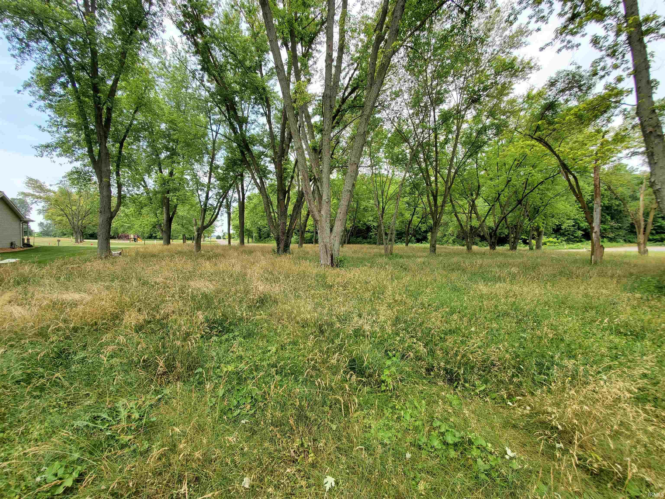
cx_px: 332
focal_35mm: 13
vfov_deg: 89.9
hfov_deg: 106.2
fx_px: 250
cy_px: 250
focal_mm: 1.8
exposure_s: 1/284
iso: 50
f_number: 2.2
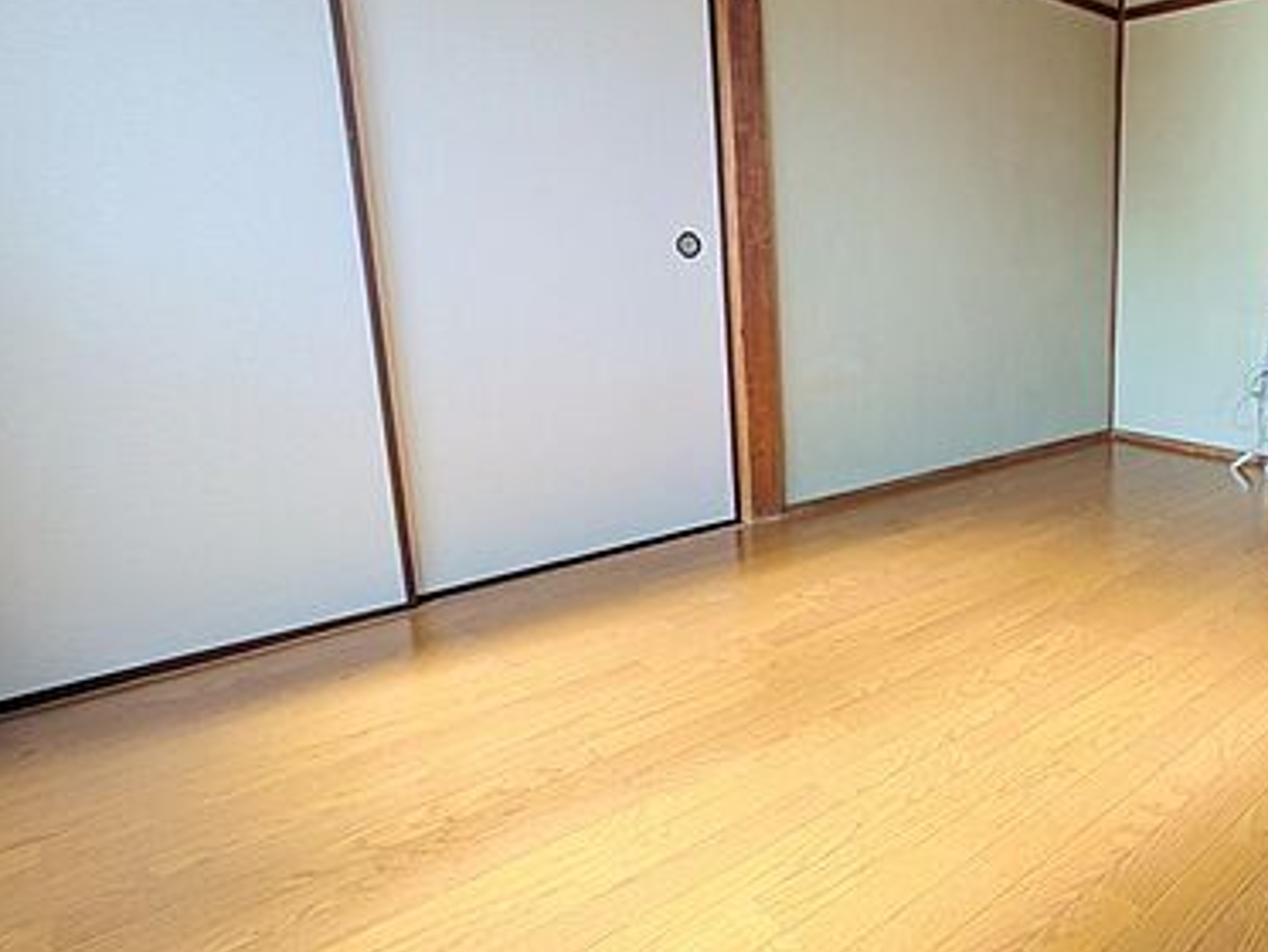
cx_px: 1018
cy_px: 411
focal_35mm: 24
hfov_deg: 65.0
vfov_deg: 56.6
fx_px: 879
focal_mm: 1.83
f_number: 2.2
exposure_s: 1/228
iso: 49
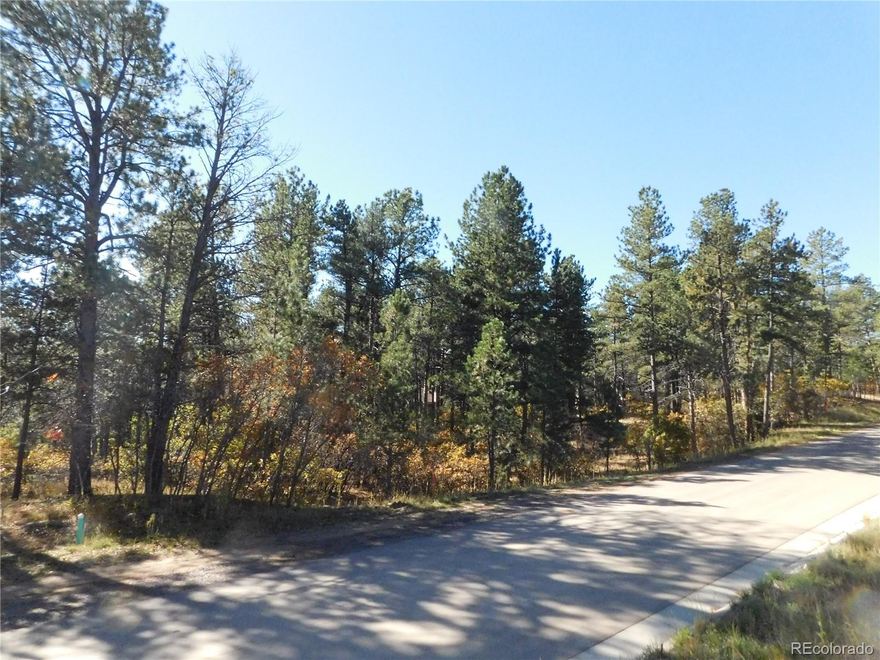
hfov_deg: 73.9
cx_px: 440
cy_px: 330
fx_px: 585
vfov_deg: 58.9
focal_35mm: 23
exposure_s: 1/800
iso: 800
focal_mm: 4
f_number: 6
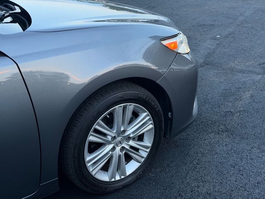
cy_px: 100
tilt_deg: -26.7
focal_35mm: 48
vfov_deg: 30.3
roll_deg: +4.0
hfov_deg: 39.7
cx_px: 132
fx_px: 367
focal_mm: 6.76
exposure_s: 1/48
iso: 250
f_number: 1.78
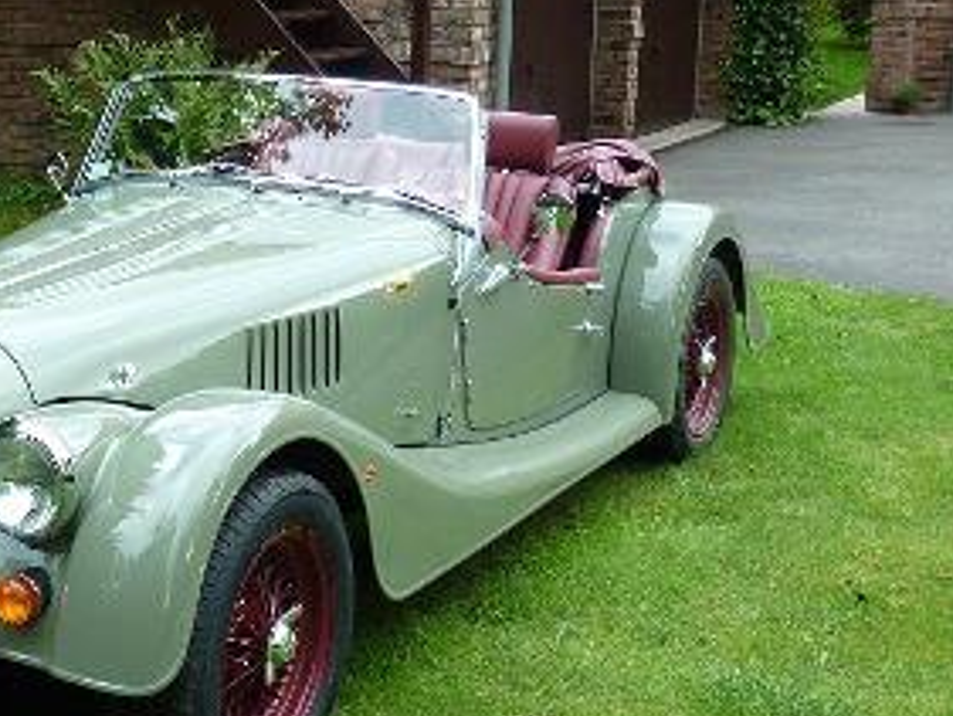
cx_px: 105
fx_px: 1818
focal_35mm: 66
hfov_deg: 28.3
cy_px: 322
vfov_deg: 22.3
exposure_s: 1/60
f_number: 3.6
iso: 80
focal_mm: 6.1
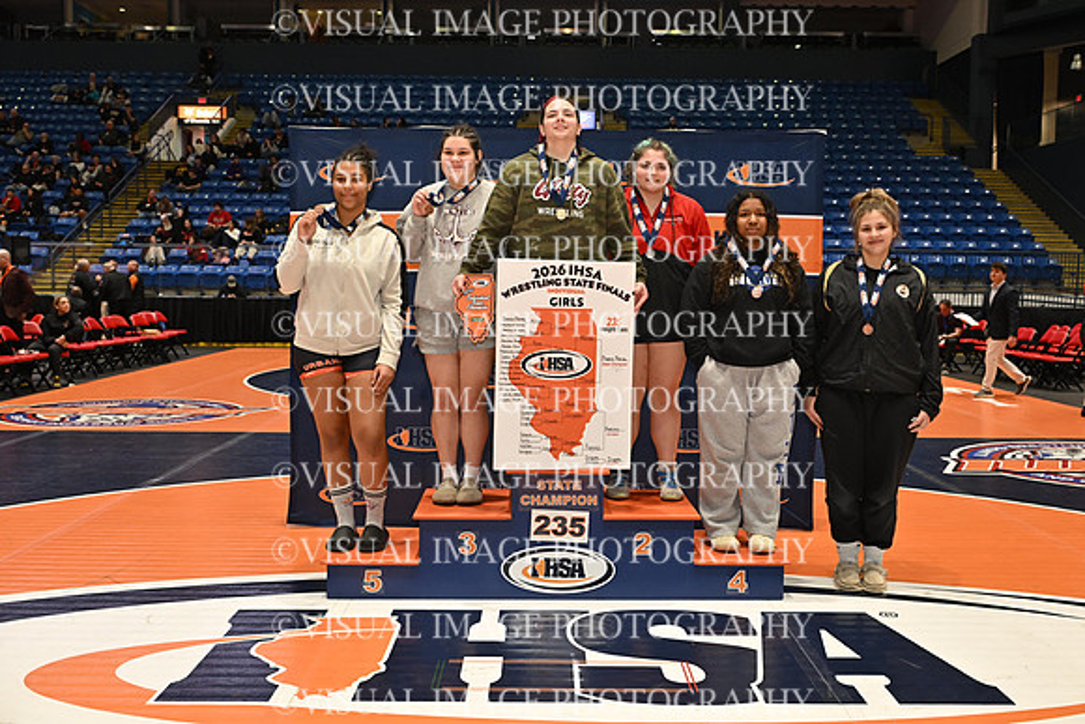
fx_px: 1055
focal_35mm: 35
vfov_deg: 37.9
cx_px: 542
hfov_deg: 54.4
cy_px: 362
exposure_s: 1/160
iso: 1600
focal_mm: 35
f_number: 5.6
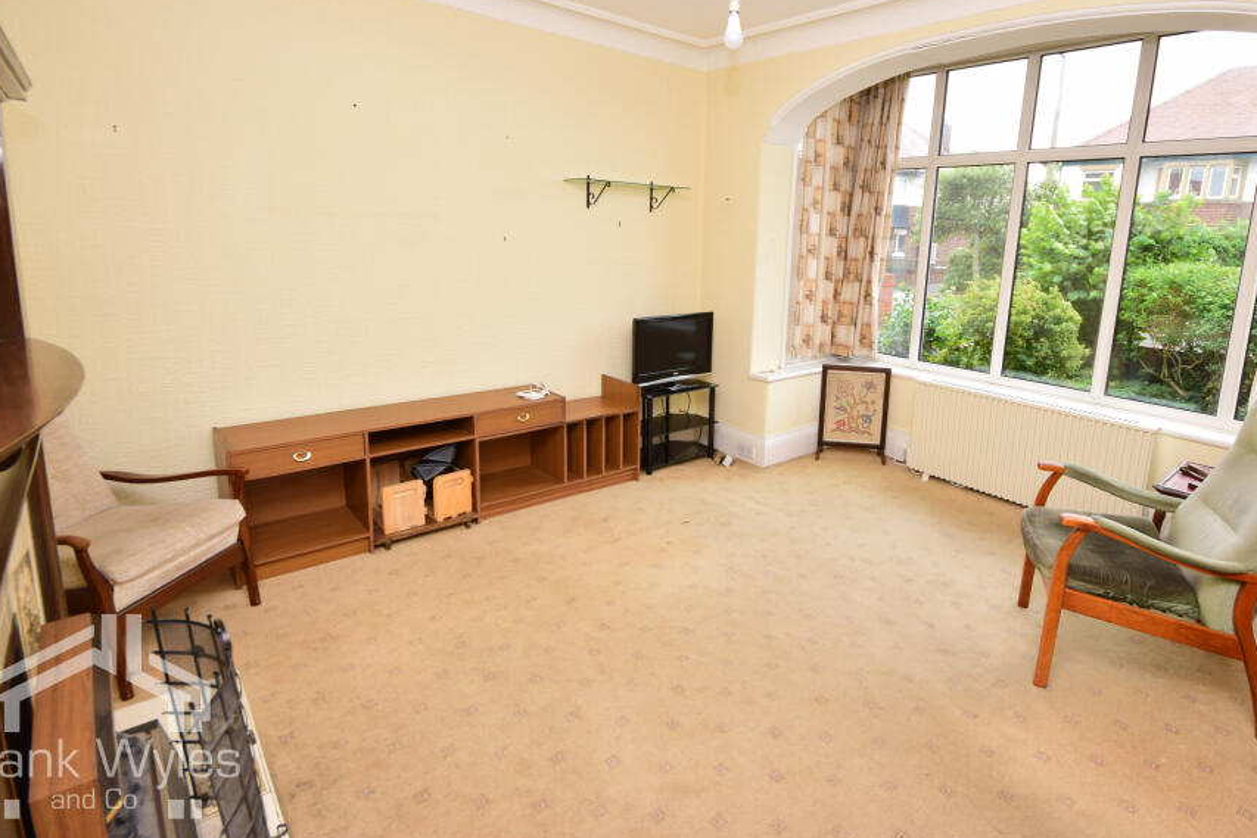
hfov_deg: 89.7
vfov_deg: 67.0
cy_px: 356
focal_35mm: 18
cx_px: 693
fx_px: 629
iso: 250
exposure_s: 1/60
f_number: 10
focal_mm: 10
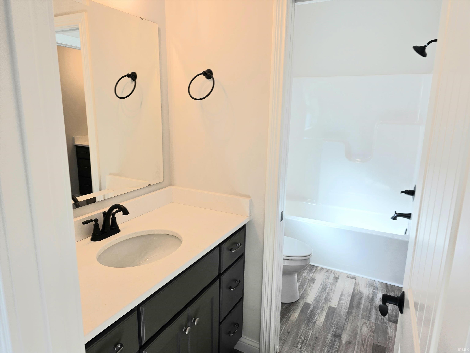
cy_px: 176
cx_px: 235
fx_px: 312
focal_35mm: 23
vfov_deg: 58.9
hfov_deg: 73.9
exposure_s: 1/120
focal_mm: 6.3
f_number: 1.7
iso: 20
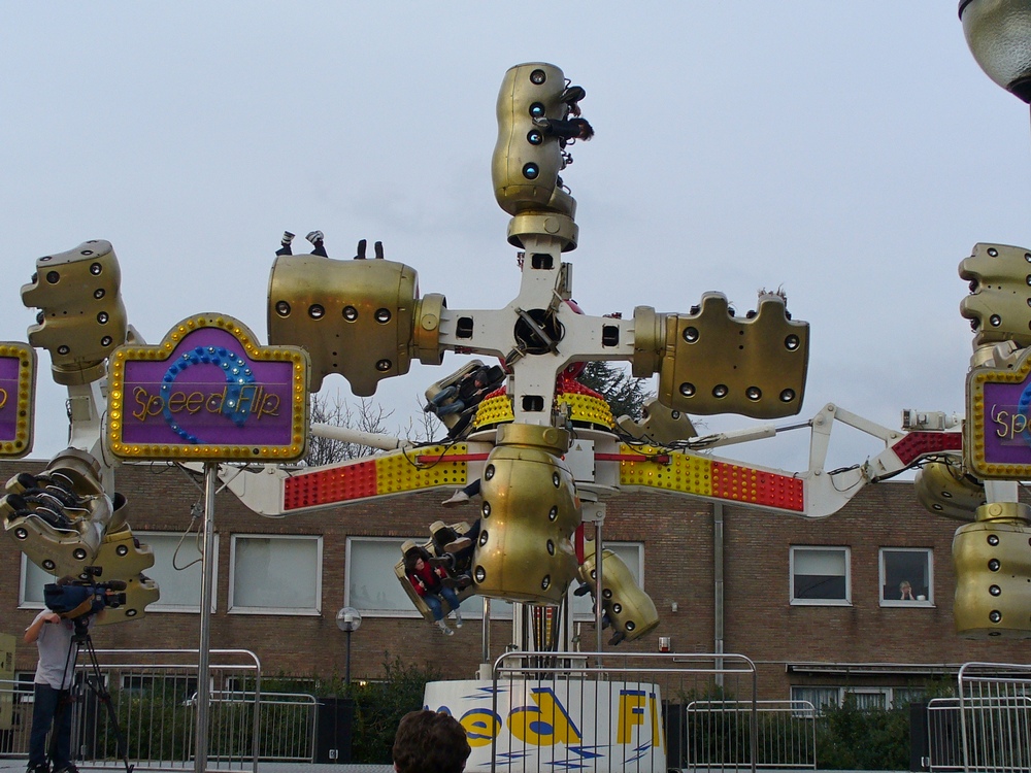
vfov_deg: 24.4
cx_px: 516
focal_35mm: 60
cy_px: 386
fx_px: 1787
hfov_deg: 32.2
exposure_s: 1/160
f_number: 6
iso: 80
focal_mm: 7.9
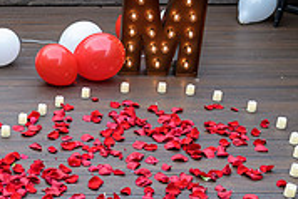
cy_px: 140
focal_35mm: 78
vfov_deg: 17.5
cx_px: 12
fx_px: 646
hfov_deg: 24.9
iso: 400
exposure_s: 1/160
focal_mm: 24
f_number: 3.2
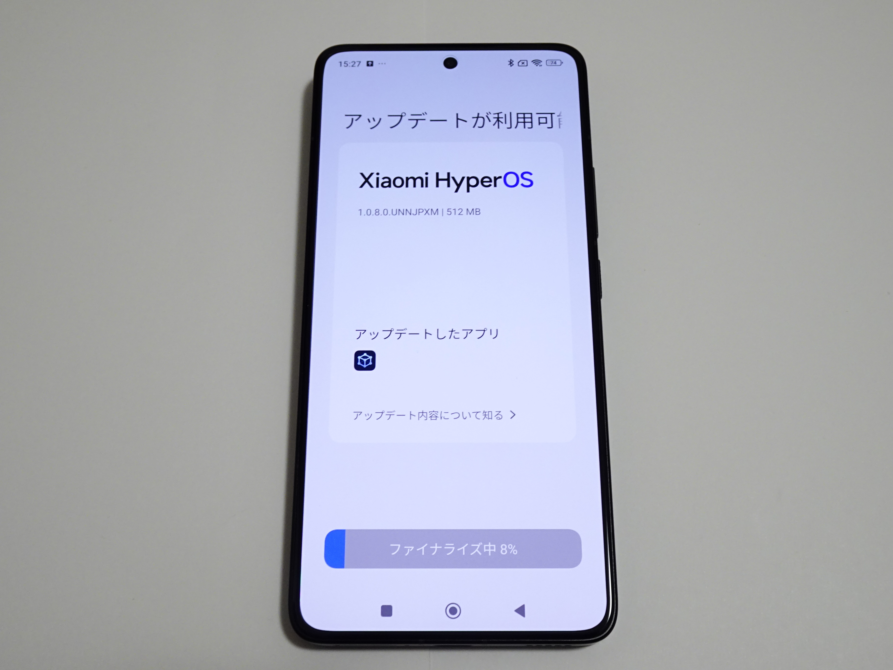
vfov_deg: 36.0
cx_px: 446
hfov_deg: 46.8
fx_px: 1032
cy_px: 335
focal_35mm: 40
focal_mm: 6.64
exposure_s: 1/15
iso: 200
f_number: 4
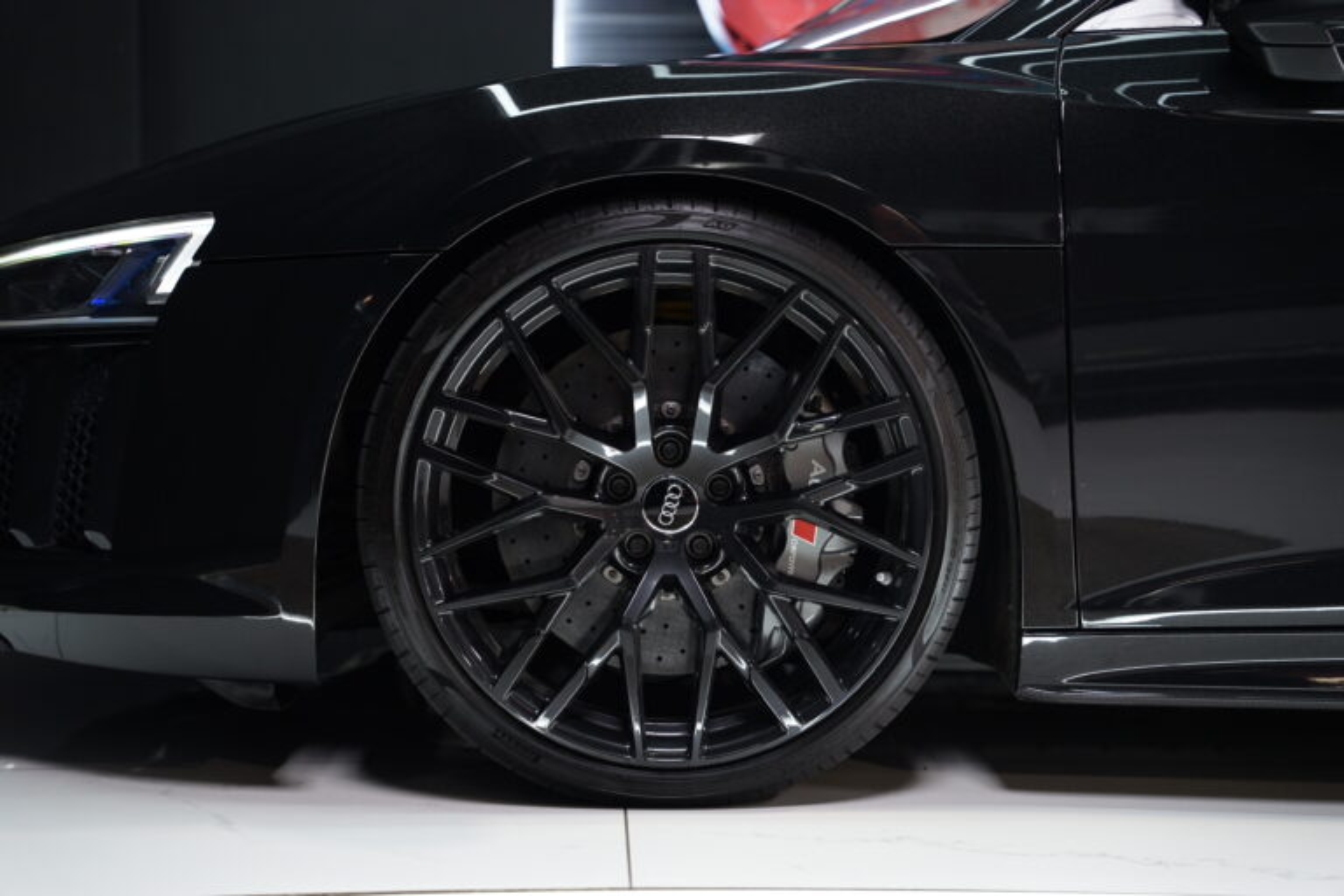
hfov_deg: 28.8
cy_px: 448
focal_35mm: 70
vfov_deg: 19.5
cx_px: 672
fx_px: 2613
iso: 1000
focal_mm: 70
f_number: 3.2
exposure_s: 1/80
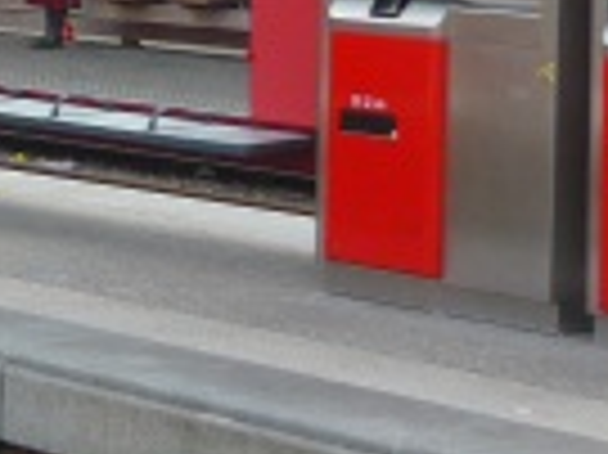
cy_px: -101
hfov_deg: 13.1
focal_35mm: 141
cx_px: -360
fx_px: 2474
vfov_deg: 10.3
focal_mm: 6.3
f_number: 2.9
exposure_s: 1/250
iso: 100
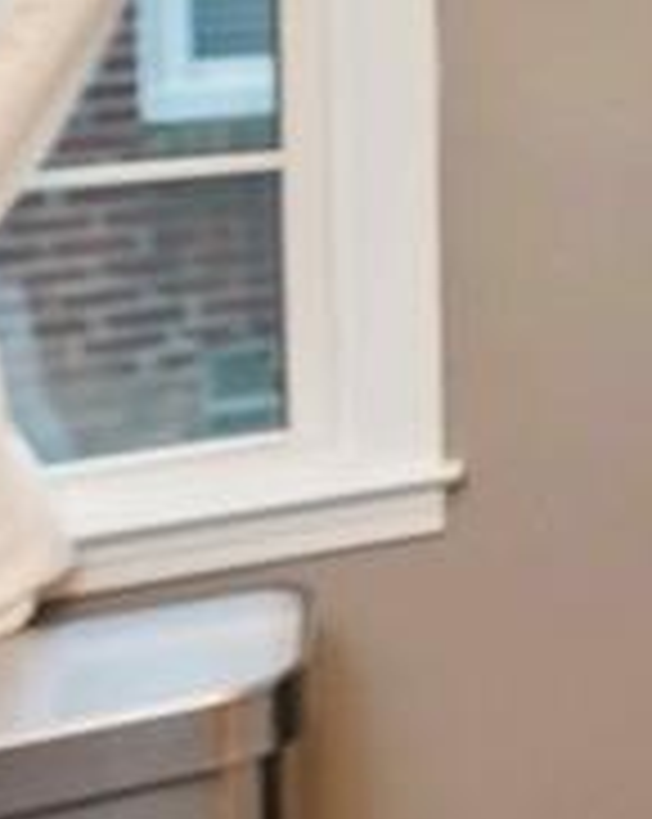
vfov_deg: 25.7
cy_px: 371
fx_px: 1789
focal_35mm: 74
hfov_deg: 11.9
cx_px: 1884
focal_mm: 14
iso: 400
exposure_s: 1/60
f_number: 4
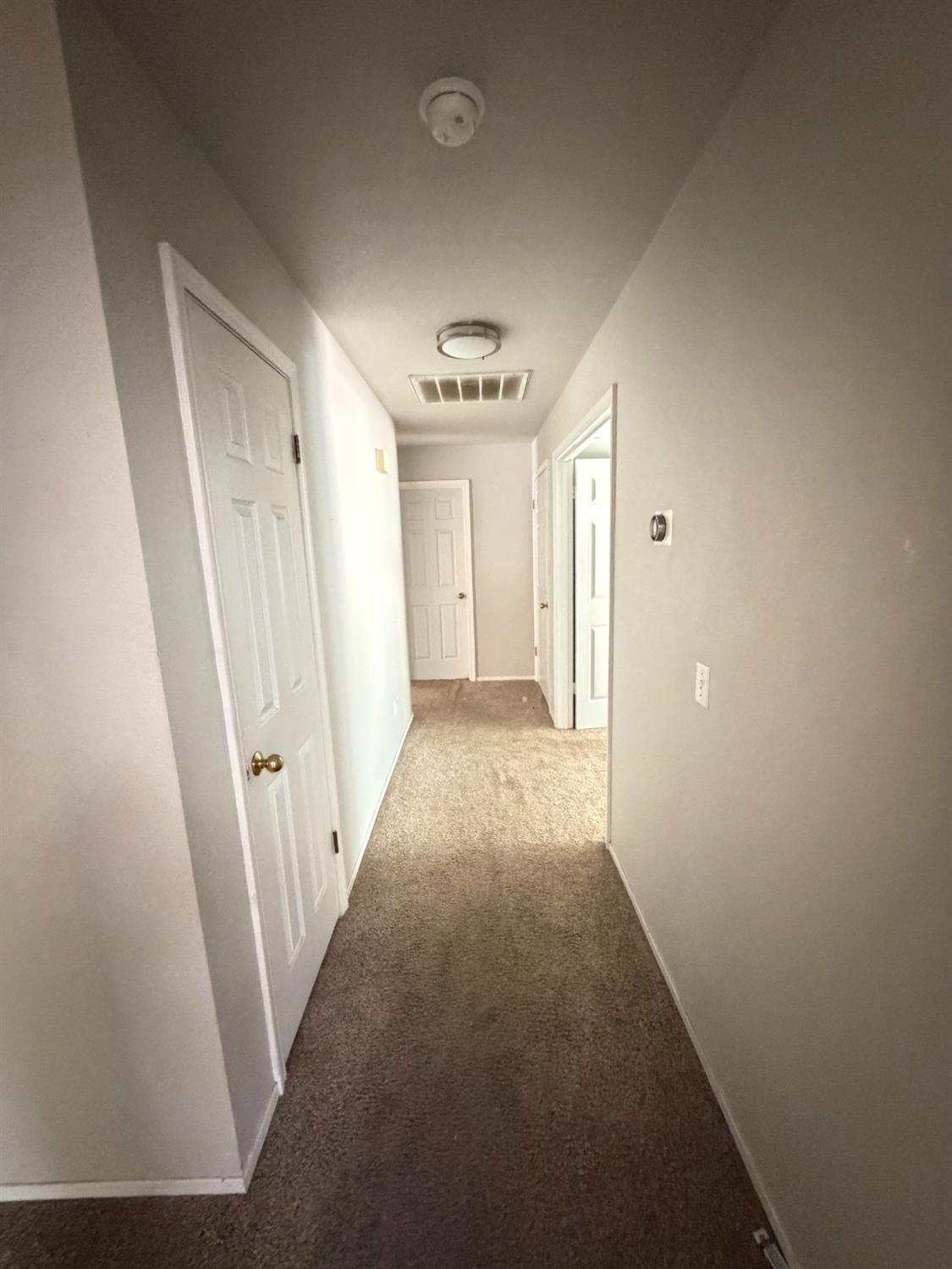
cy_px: 634
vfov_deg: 102.0
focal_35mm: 14
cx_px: 476
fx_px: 513
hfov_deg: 85.7
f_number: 2.2
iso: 2000
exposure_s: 1/30
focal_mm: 2.22
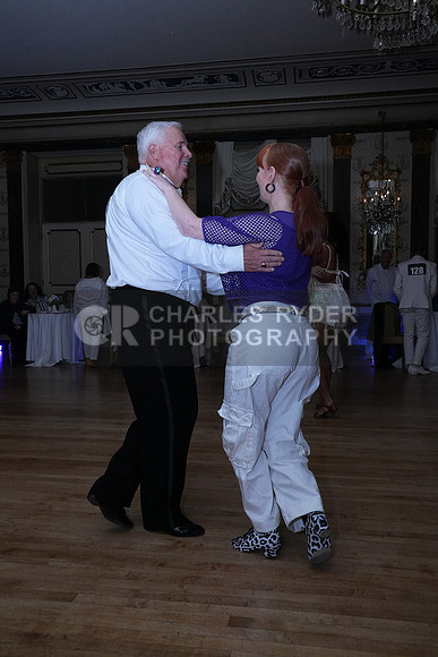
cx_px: 219
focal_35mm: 29
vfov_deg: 63.6
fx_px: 529
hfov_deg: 45.0
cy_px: 328
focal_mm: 29
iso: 5000
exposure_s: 1/200
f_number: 13
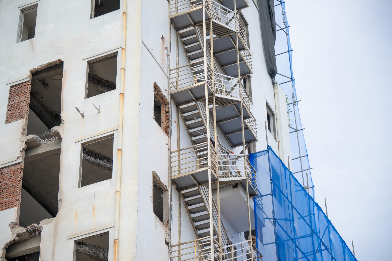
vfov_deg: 15.4
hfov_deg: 22.9
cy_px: 130
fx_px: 969
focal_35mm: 89
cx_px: 196
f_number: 3.2
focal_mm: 89
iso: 160
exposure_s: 1/1600
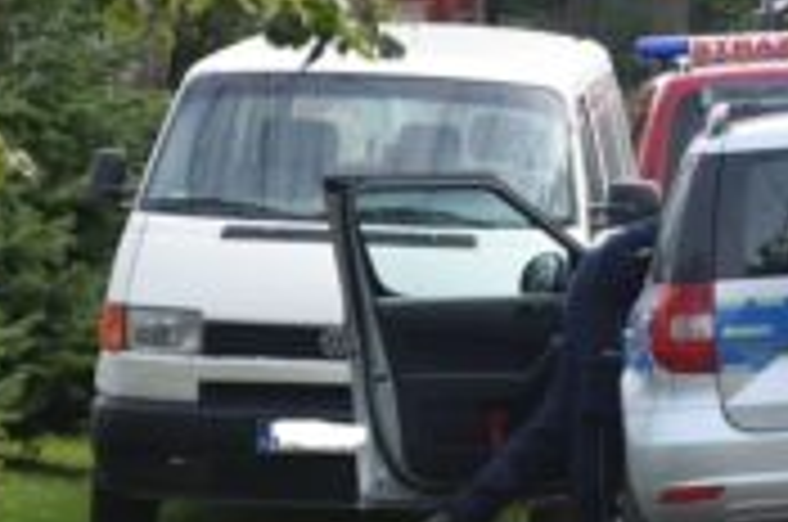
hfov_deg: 5.3
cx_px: 1139
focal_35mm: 387
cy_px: -40
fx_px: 8449
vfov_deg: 3.5
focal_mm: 75
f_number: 5.3
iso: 450
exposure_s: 1/1000
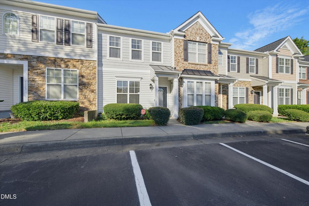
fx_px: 112
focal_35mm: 13
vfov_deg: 85.6
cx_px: 154
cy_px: 103
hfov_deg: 108.3
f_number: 7.1
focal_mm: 13
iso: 80
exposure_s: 1/50
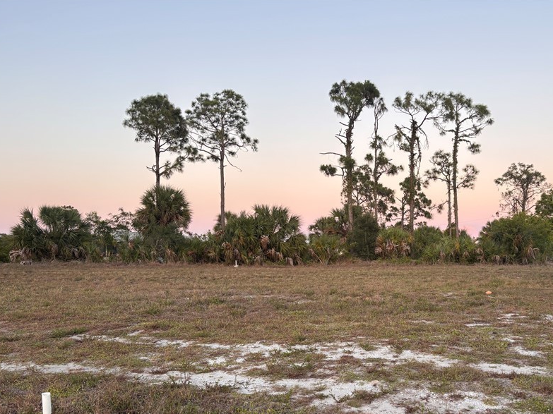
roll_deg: +0.2
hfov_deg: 53.3
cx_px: 352
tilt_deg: -1.6
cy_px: 268
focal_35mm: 34
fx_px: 543
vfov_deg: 41.4
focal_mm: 5.96
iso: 64
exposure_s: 1/121
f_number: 1.6
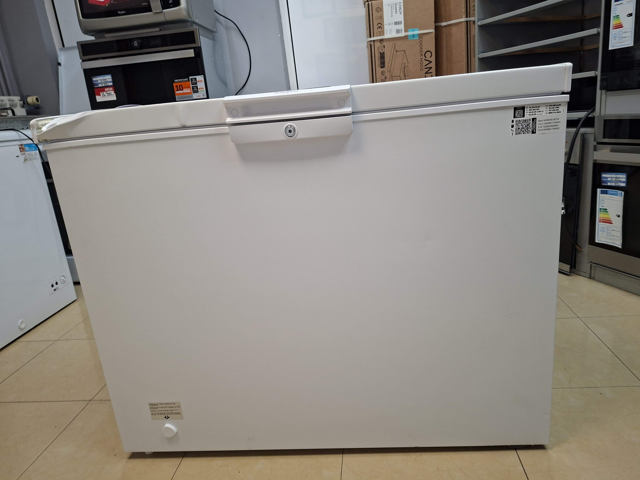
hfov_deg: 73.9
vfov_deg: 58.9
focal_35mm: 23
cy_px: 240
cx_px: 320
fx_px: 425
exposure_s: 1/100
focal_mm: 5.54
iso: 320
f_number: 1.8
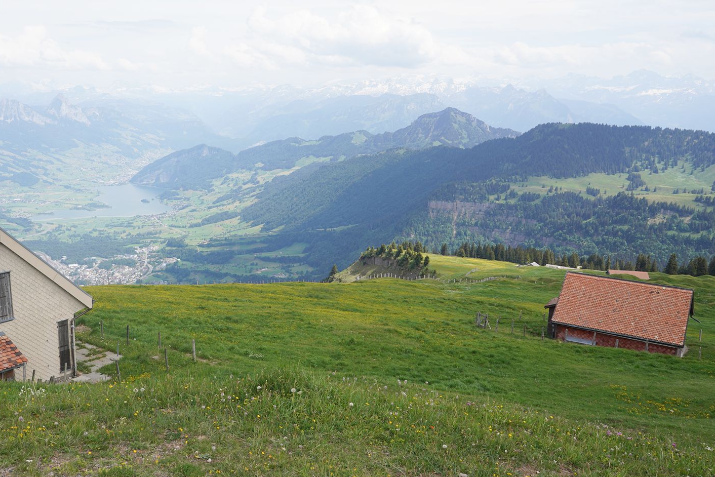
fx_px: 675
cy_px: 241
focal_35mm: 34
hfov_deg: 55.0
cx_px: 258
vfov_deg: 38.9
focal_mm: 24
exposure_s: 1/100
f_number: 11
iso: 100
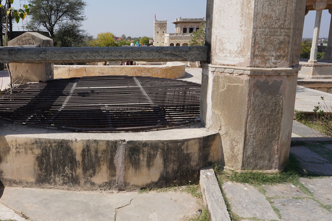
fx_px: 304
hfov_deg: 55.8
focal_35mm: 33
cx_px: 106
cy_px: 92
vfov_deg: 39.9
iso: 100
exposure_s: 1/125
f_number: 13
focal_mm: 24
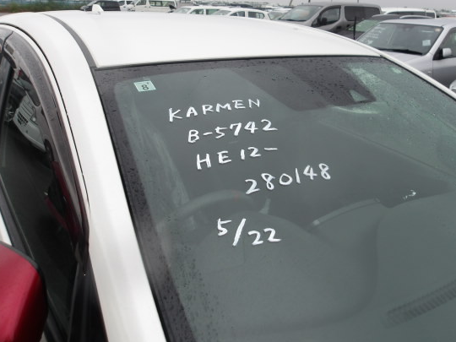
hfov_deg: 56.6
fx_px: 422
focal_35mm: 32
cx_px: 258
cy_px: 148
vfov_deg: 44.1
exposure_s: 1/628
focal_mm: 4.9
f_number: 3
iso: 100
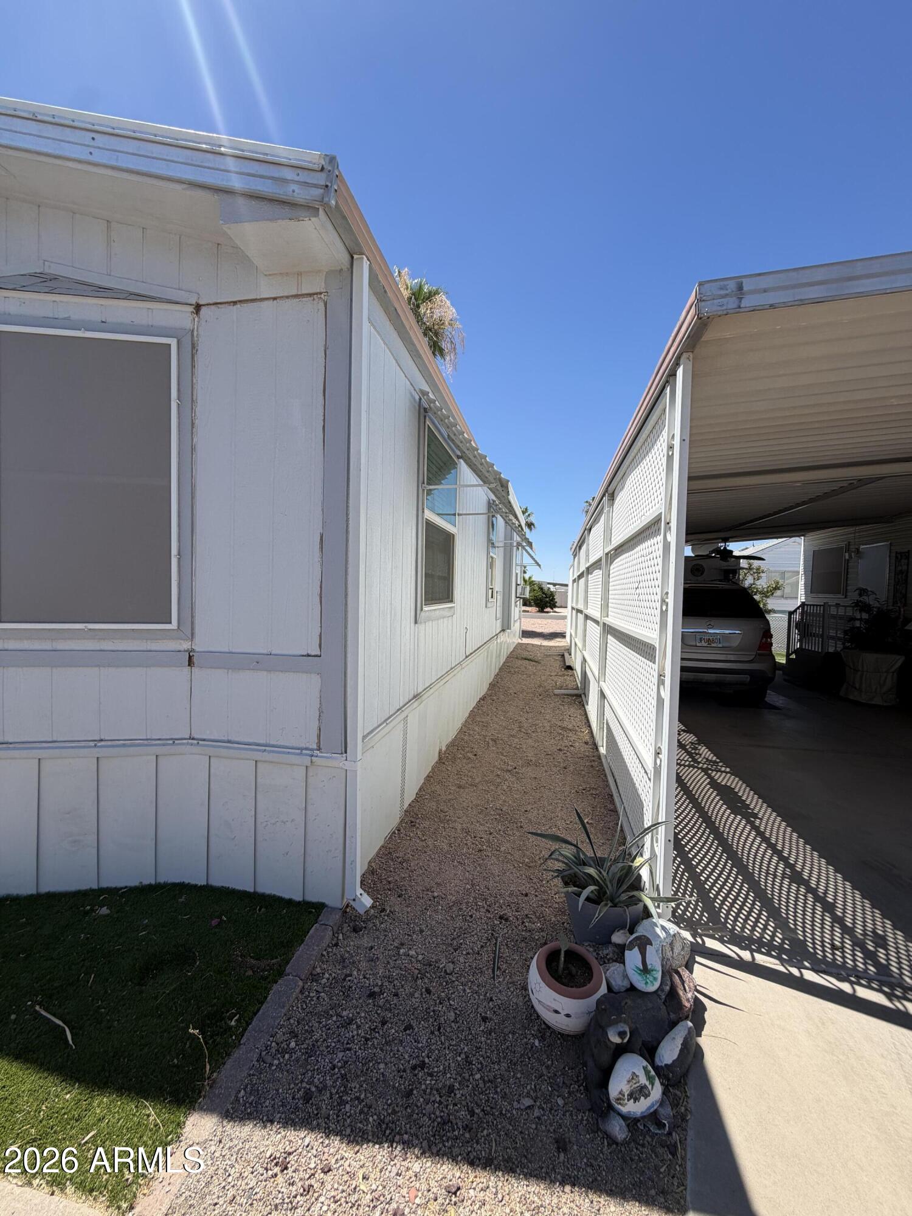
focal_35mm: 14
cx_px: 456
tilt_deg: -1.0
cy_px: 608
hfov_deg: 85.7
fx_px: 492
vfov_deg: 102.1
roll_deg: -1.6
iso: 25
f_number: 2.2
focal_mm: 2.22
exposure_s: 1/770
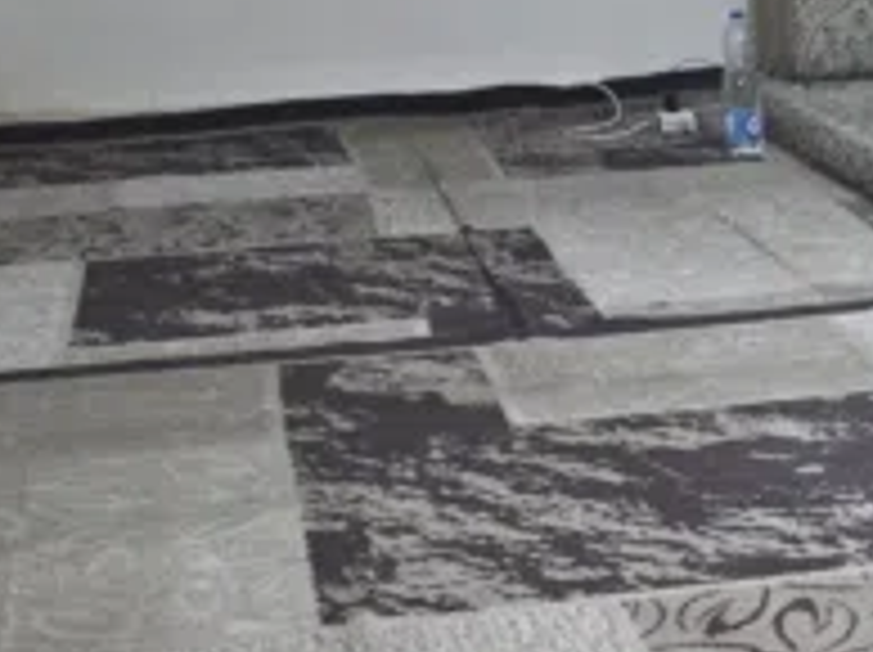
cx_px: 738
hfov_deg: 25.1
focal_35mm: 76
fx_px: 1914
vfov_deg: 19.1
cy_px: 540
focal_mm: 6.3
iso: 160
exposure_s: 1/20
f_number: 1.7
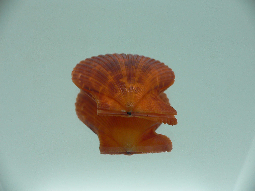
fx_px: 258
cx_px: 128
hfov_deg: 52.6
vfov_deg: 40.7
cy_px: 96
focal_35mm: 35
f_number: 2.8
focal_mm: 4.6
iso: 100
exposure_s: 1/60
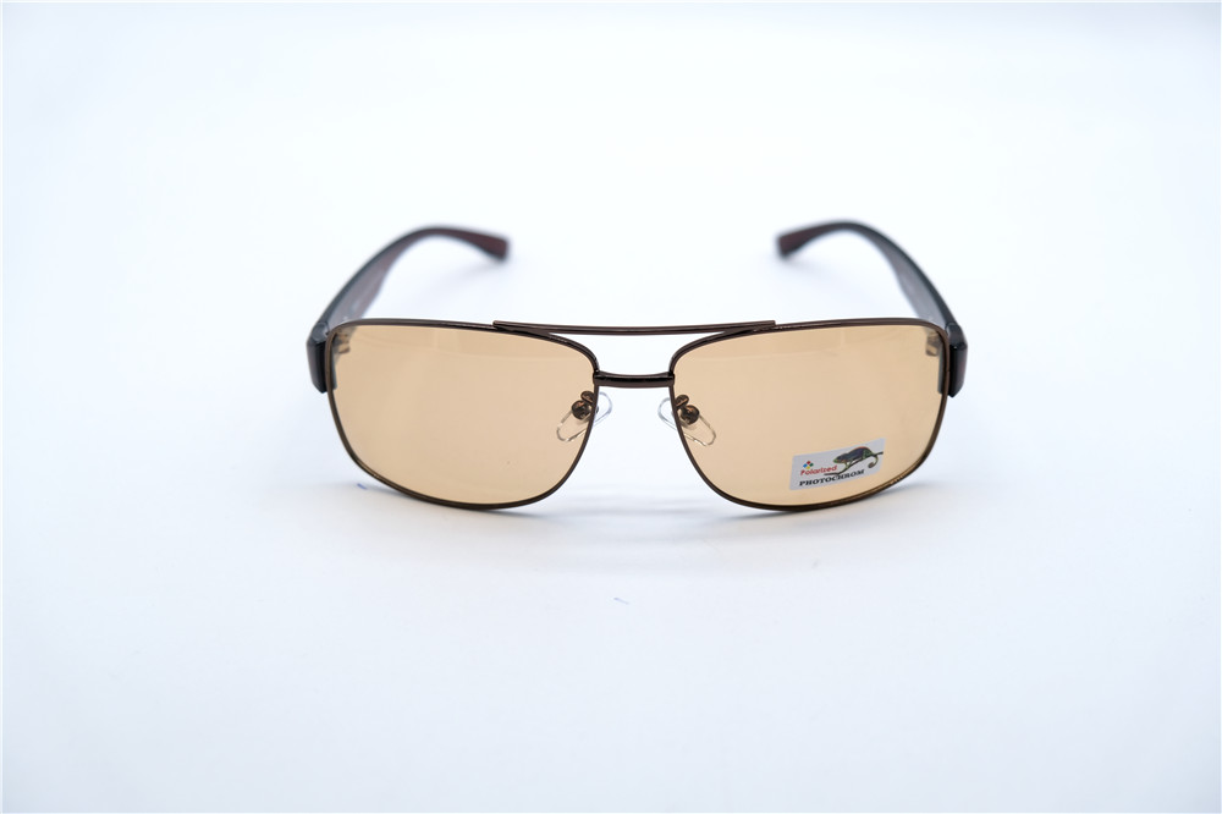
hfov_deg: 43.6
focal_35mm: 45
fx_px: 1527
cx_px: 611
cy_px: 407
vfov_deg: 29.8
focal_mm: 30.2
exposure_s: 1/1000
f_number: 3.6
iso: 250
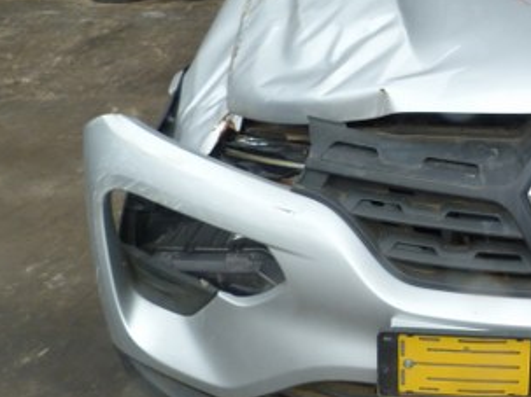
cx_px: 601
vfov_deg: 21.9
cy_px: 66
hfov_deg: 26.7
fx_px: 1012
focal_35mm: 66
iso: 80
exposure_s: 1/160
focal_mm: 4.5
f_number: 4
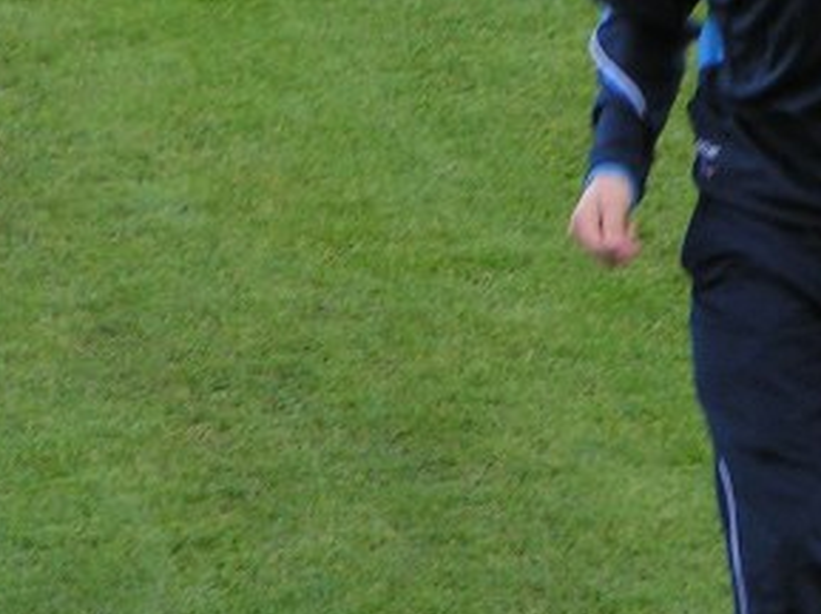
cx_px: 506
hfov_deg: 3.5
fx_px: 13526
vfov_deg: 2.6
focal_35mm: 571
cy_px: 28
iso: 100
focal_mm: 31.5
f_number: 3.5
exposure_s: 1/200
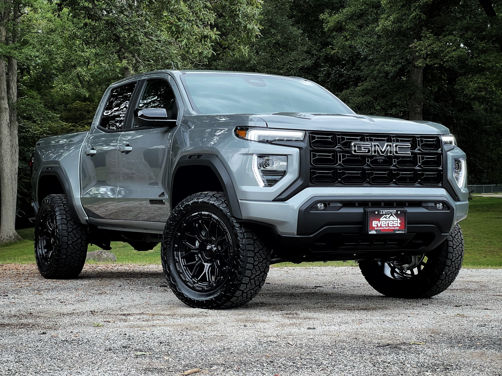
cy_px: 188
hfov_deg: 25.3
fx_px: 1117
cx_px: 251
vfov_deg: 19.1
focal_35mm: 77
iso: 80
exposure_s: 1/99
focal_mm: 9
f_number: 2.8
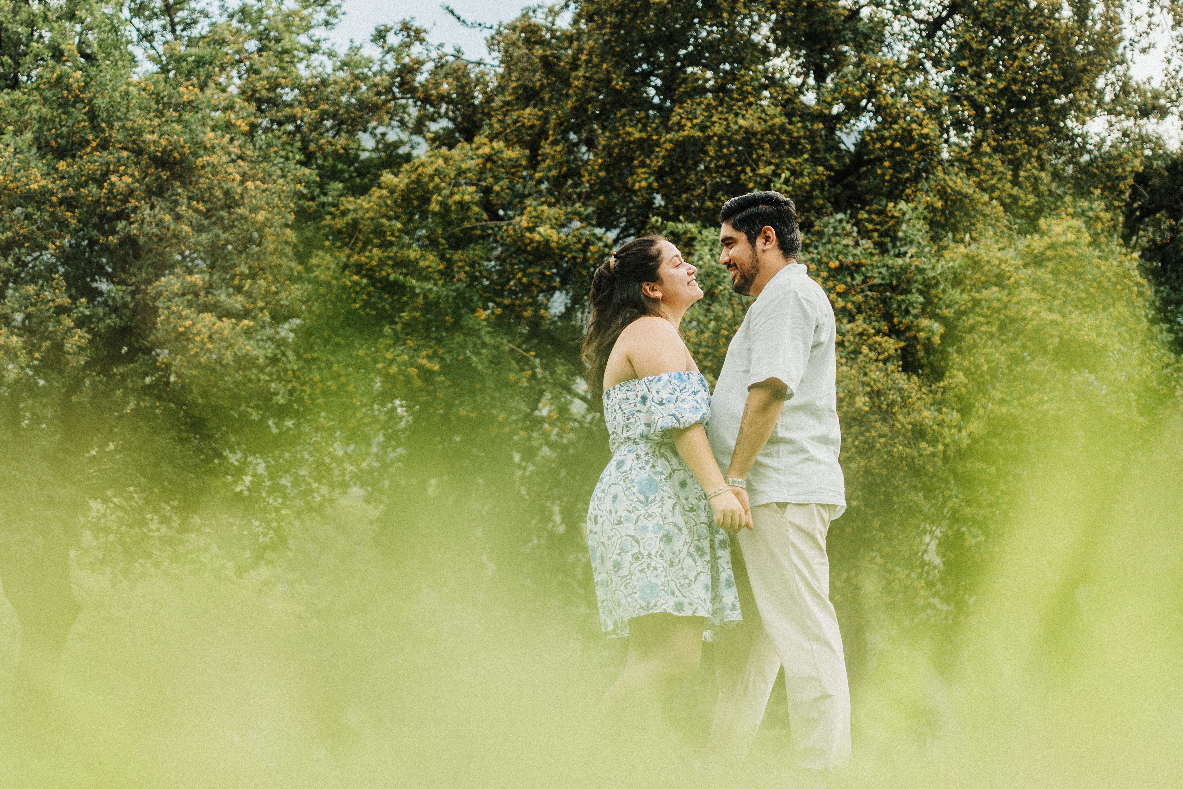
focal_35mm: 72
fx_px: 2366
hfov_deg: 28.1
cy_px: 394
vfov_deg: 18.9
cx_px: 592
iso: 125
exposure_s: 1/400
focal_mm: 48
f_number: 2.8
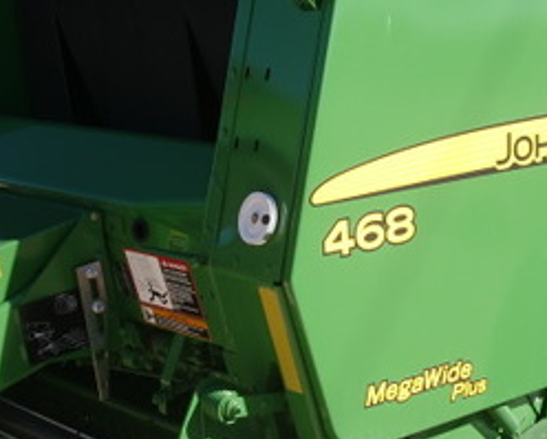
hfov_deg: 20.7
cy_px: 245
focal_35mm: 92
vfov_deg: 16.7
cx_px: 364
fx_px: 1491
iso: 64
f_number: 3.1
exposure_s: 1/800
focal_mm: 7.6
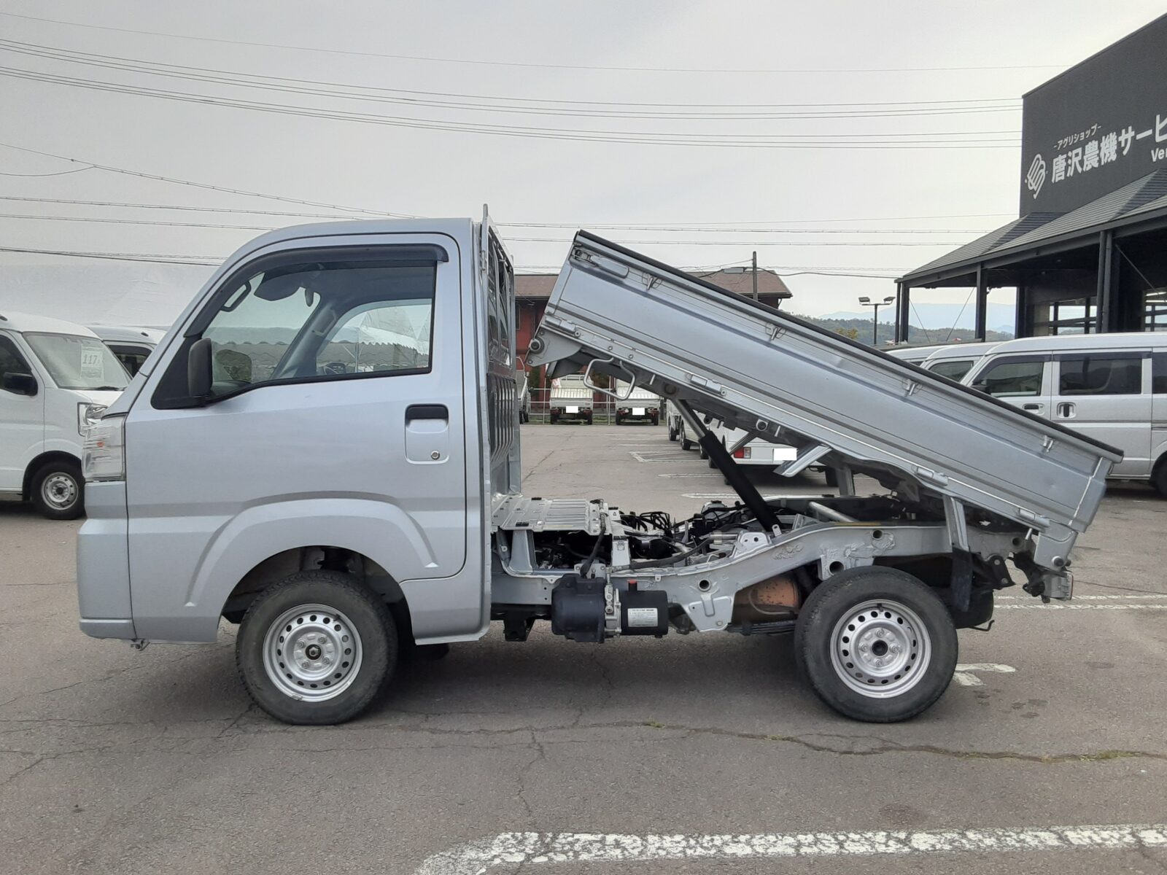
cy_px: 438
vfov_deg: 51.4
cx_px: 584
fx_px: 910
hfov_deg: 65.3
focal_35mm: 27
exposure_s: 1/1600
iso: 40
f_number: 1.9
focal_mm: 2.91
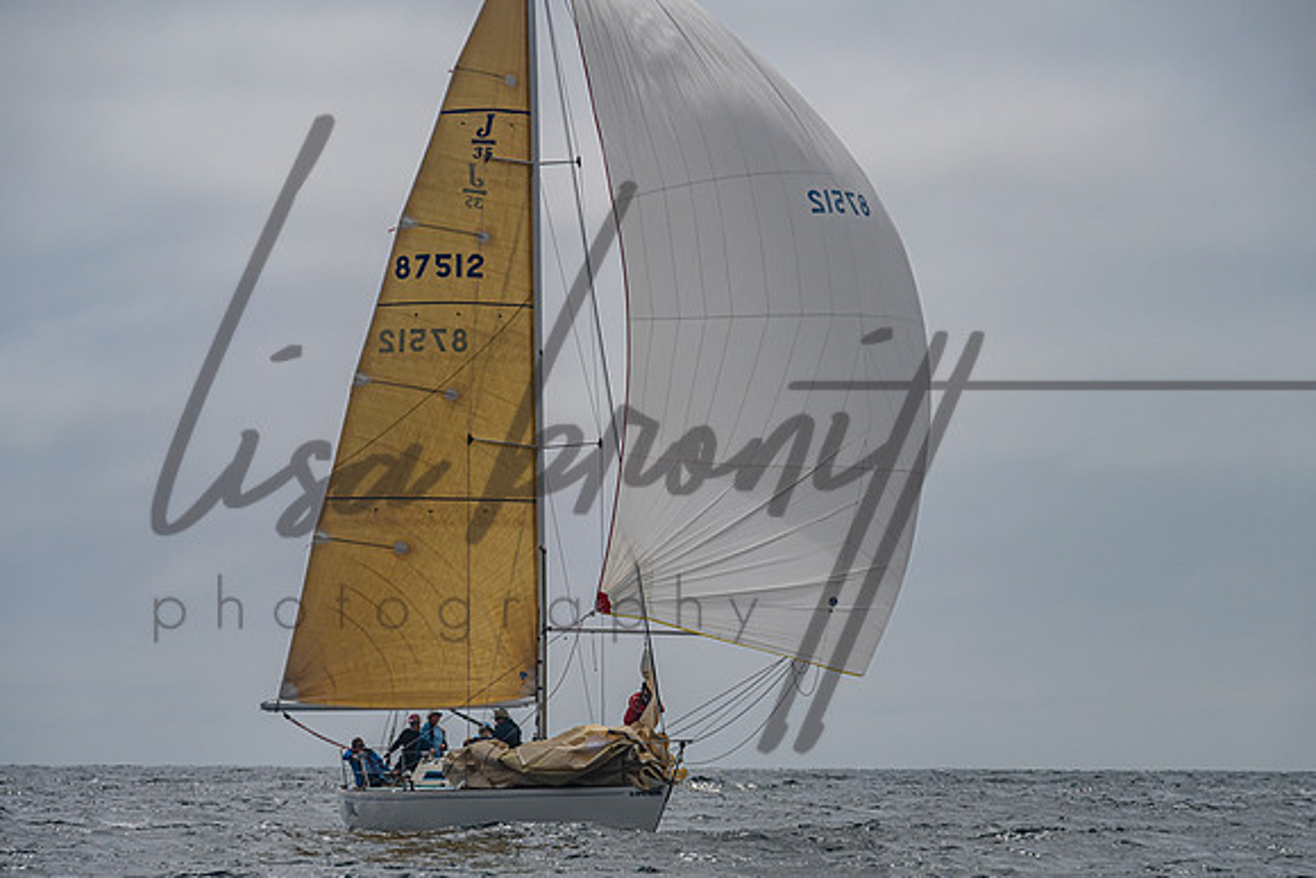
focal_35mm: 186
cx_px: 666
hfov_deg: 11.1
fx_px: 6791
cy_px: 516
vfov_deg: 7.4
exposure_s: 1/1600
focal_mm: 150
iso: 160
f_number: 6.3
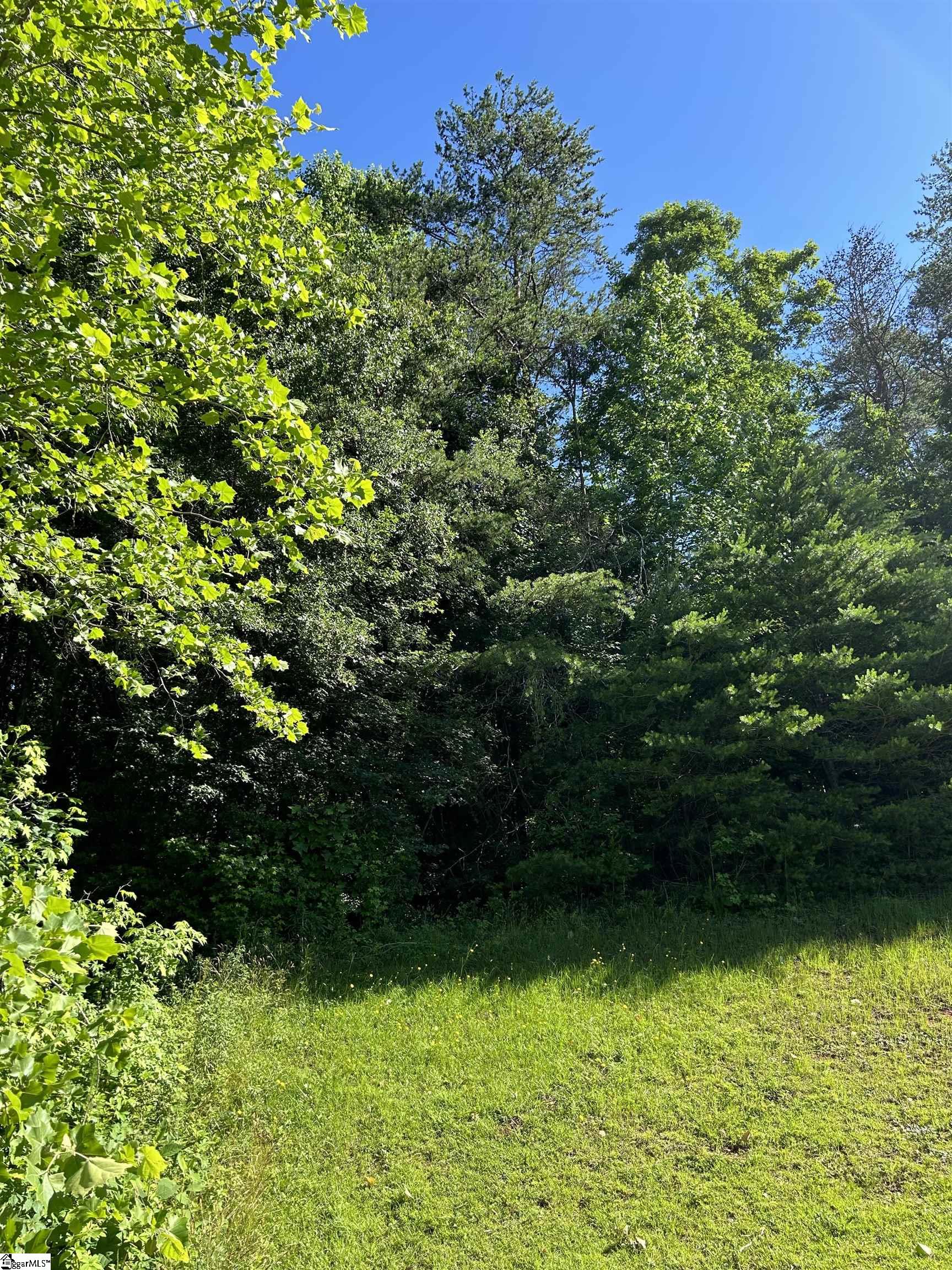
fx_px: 953
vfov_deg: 67.3
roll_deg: +1.8
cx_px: 476
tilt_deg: +18.7
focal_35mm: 26
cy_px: 635
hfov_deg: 53.1
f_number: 1.5
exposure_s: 1/1135
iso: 50
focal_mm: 5.7
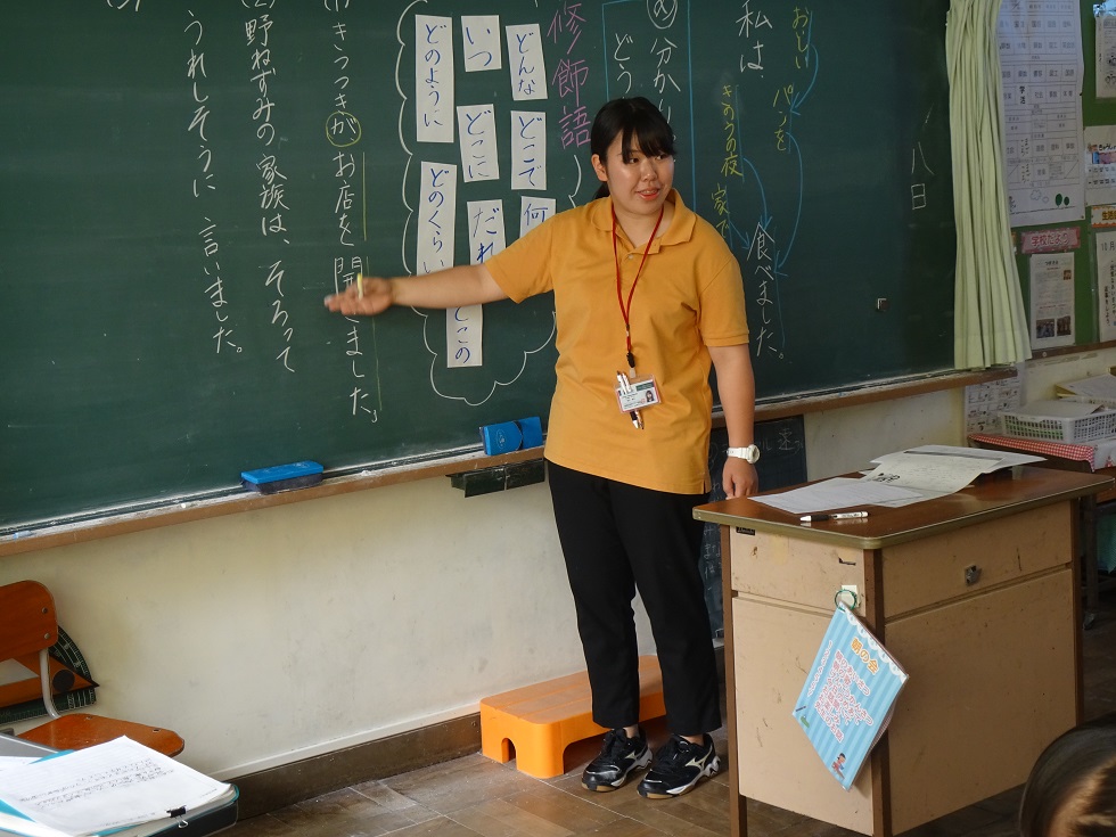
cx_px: 558
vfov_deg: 27.0
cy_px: 418
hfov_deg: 35.5
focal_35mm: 54
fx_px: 1741
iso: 125
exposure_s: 1/60
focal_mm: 9.18
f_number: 4.5
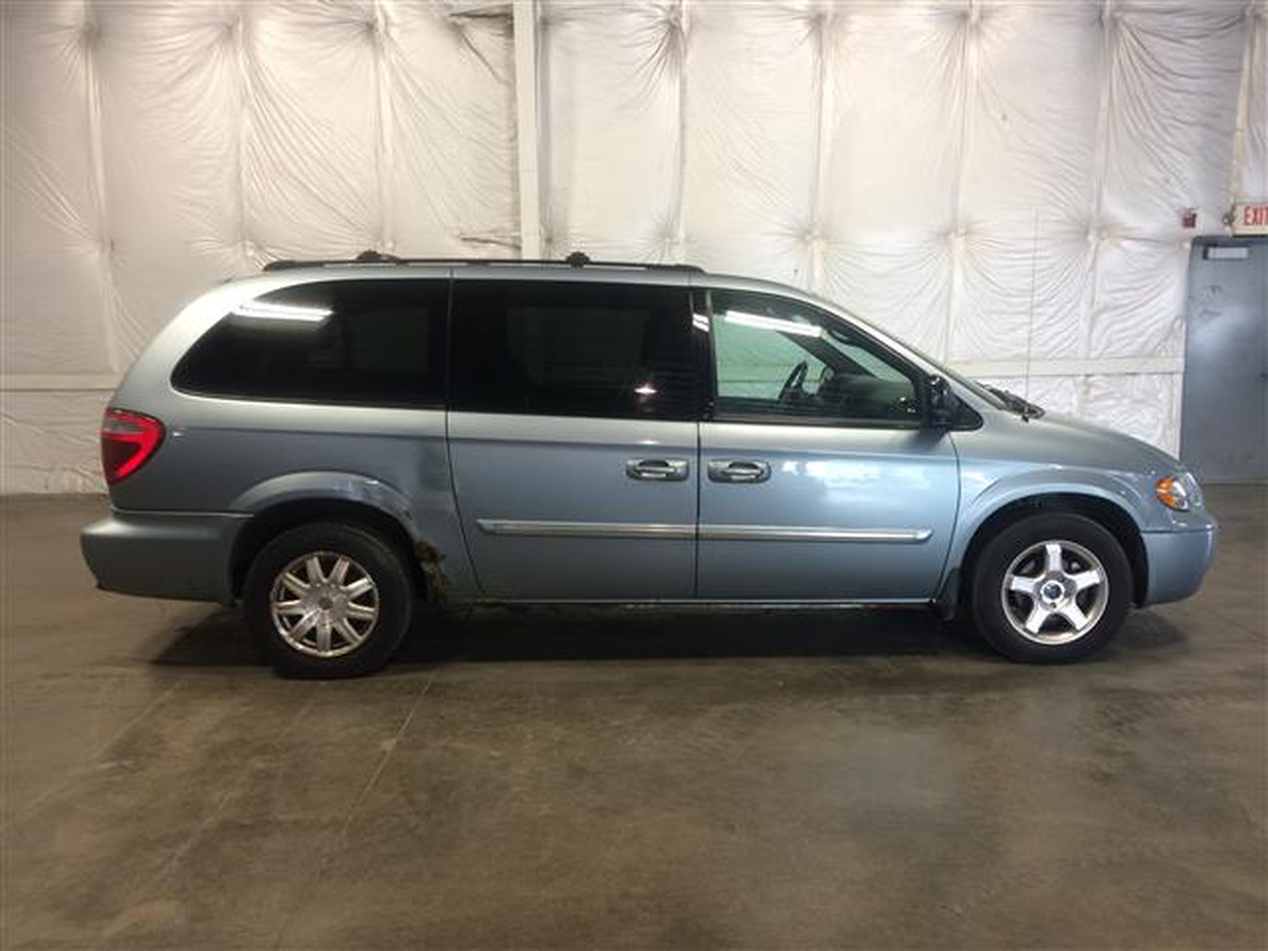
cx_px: 634
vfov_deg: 48.2
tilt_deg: -8.1
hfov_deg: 61.7
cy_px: 476
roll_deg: +1.7
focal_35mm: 29
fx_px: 1062
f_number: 2.2
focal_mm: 4.15
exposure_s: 1/30
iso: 50
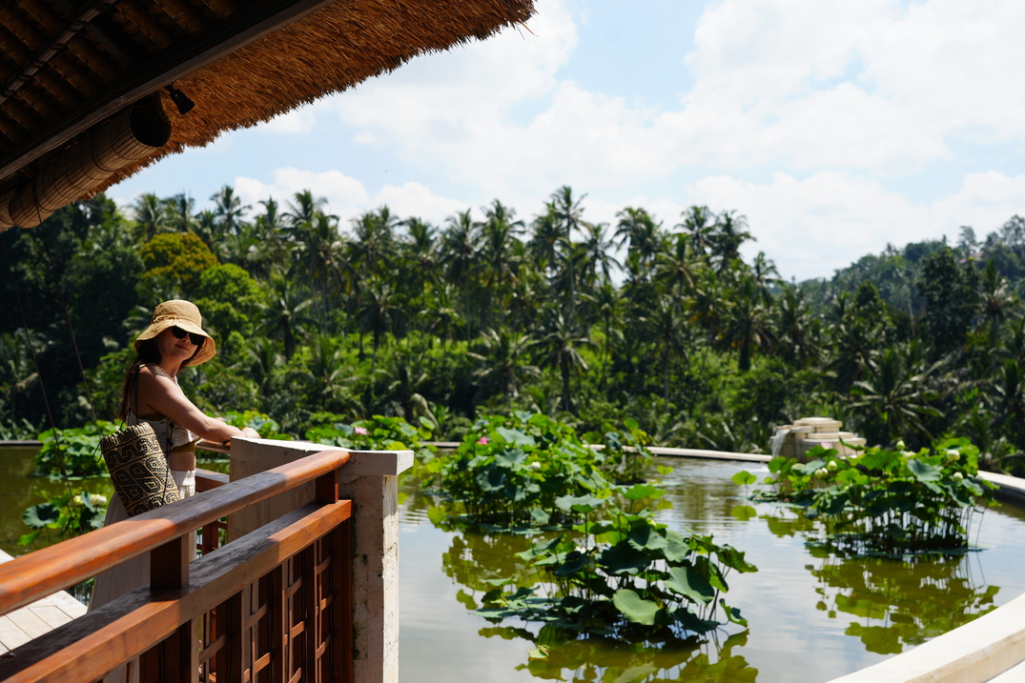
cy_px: 342
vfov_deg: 29.9
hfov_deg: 43.6
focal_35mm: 45
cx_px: 513
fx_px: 1281
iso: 100
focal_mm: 44
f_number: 5
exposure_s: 1/500
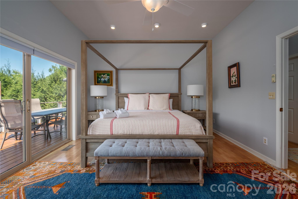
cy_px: 100
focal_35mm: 16
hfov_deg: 96.7
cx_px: 149
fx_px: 132
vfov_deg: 73.8
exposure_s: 1/200
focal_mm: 16
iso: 320
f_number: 7.1
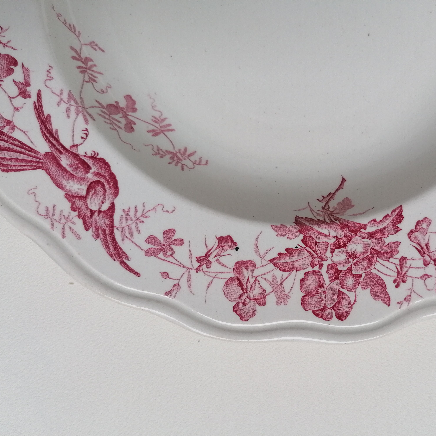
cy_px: 219
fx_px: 456
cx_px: 268
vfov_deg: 51.1
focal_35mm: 32
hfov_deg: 50.7
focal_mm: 4.75
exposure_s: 1/50
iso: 125
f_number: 1.8
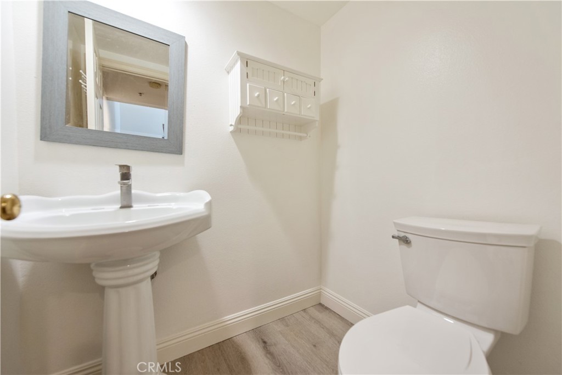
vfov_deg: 81.2
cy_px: 188
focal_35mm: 14
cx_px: 281
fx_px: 219
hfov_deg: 104.2
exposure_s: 1/60
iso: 400
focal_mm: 14
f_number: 4
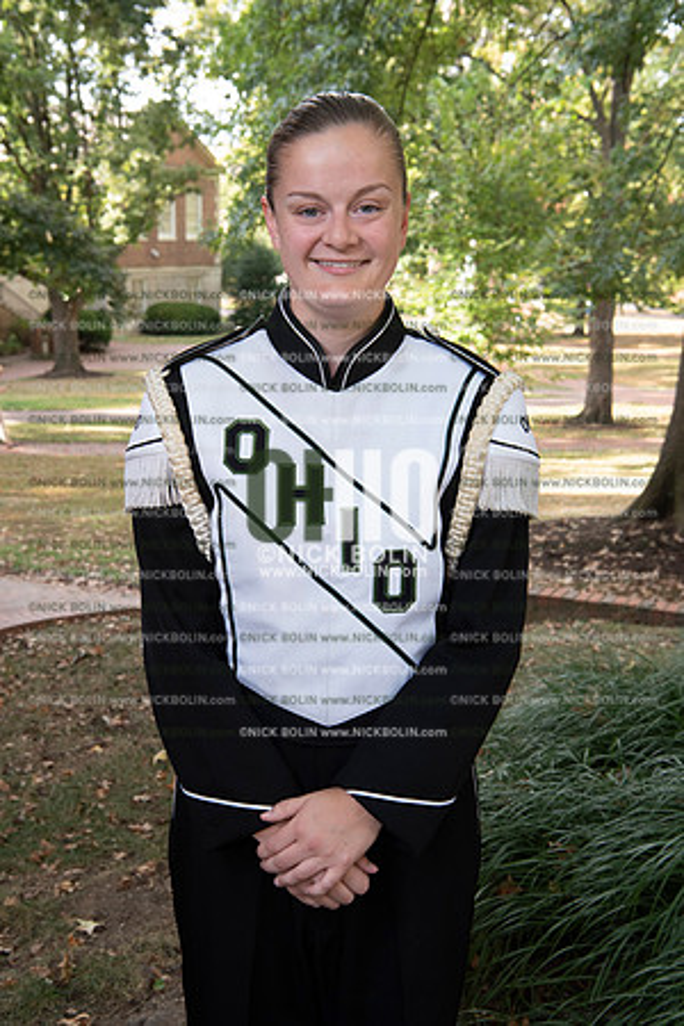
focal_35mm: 48
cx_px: 342
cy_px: 513
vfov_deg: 41.1
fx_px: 1368
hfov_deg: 28.1
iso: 800
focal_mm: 48
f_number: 8
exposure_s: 1/100
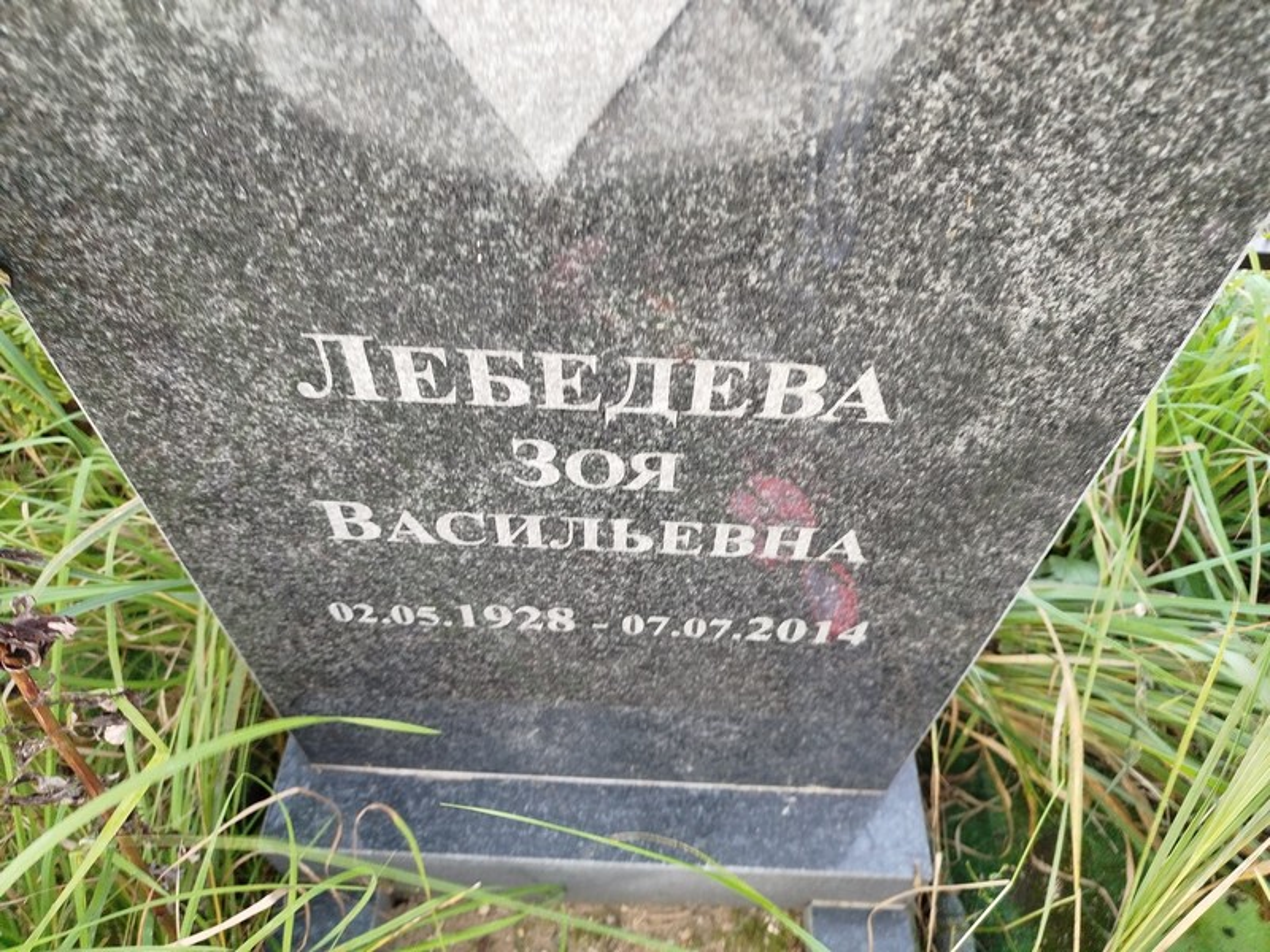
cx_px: 635
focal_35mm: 24
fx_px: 881
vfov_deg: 56.8
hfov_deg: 71.6
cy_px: 476
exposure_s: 1/33
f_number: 1.7
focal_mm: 5.31
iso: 400
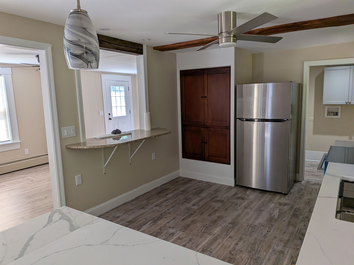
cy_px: 132
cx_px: 177
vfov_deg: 56.8
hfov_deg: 71.6
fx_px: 245
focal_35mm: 24
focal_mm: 4.53
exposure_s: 1/453
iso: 162
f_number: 1.7
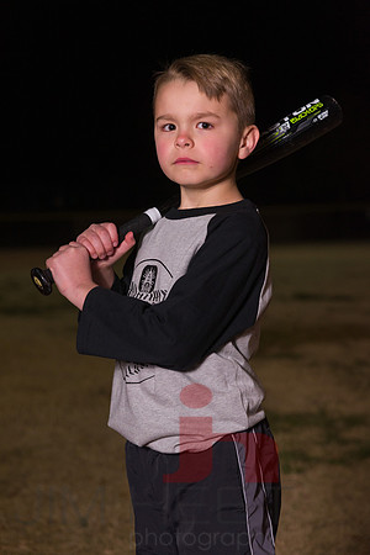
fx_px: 1511
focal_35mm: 98
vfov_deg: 20.8
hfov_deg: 14.0
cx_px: 185
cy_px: 278
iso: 2000
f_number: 5.6
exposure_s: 1/500
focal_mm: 98
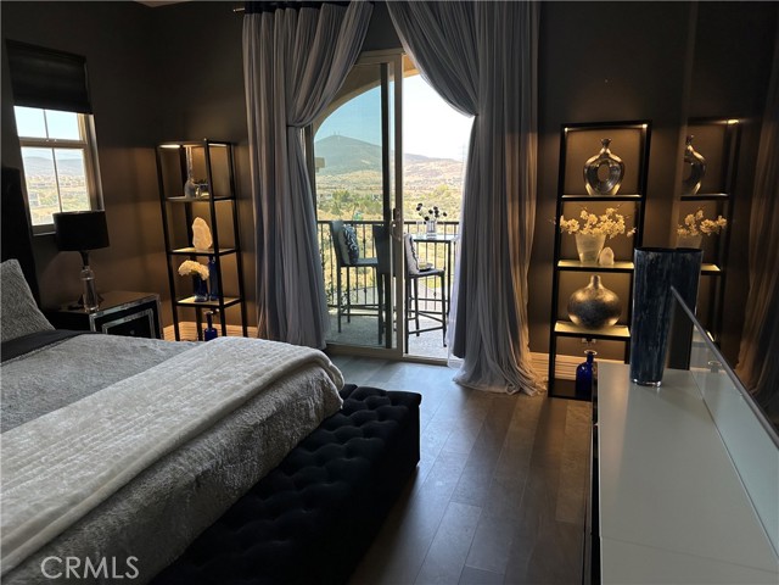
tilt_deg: -11.4
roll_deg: +1.4
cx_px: 390
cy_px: 292
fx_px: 540
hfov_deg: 71.6
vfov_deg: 56.8
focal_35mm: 24
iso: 100
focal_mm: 6.86
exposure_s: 1/508
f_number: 1.78
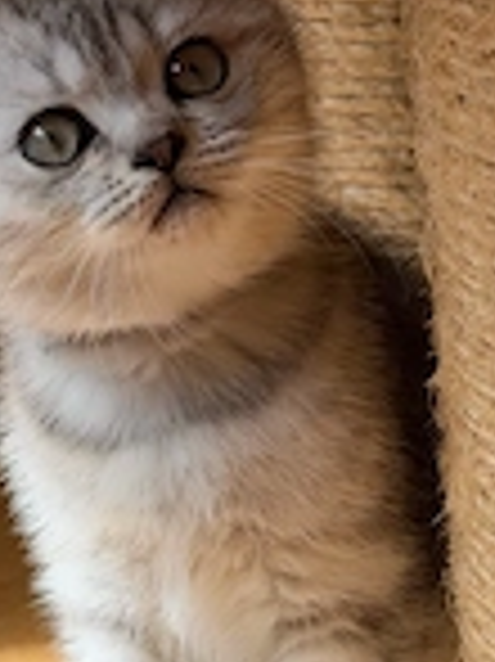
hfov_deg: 11.2
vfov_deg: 15.1
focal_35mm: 131
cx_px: 72
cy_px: 383
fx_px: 2501
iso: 64
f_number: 1.78
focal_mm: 6.76
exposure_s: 1/712
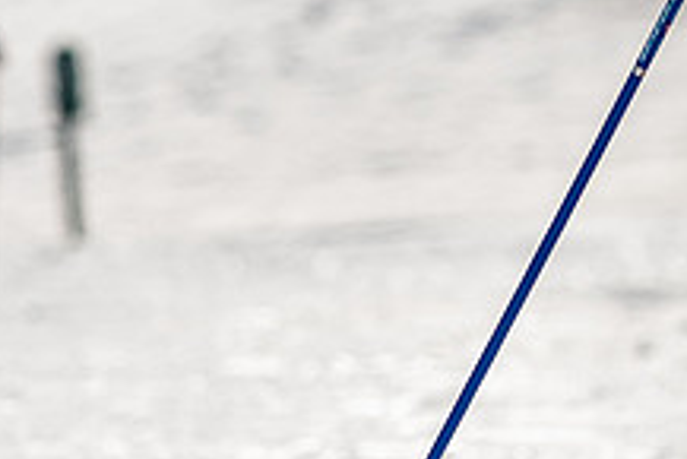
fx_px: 26772
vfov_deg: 1.0
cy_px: -57
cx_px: 777
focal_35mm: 1402
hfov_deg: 1.5
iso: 400
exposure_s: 1/2000
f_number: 7.1
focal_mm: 300
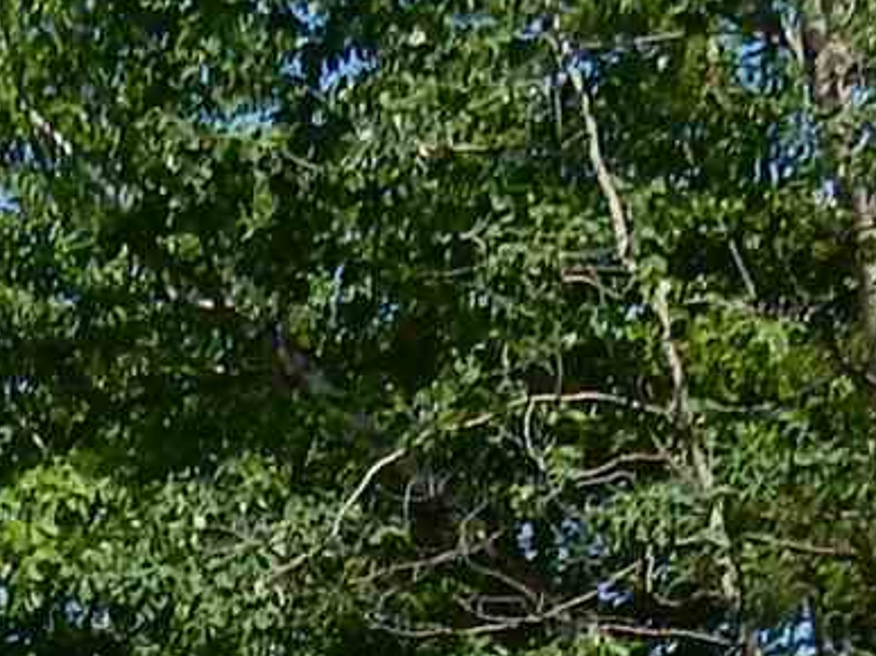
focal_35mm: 238
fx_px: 6021
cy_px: 2113
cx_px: -91
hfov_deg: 8.3
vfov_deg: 5.7
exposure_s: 1/1000
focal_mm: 5.4
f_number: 4
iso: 125
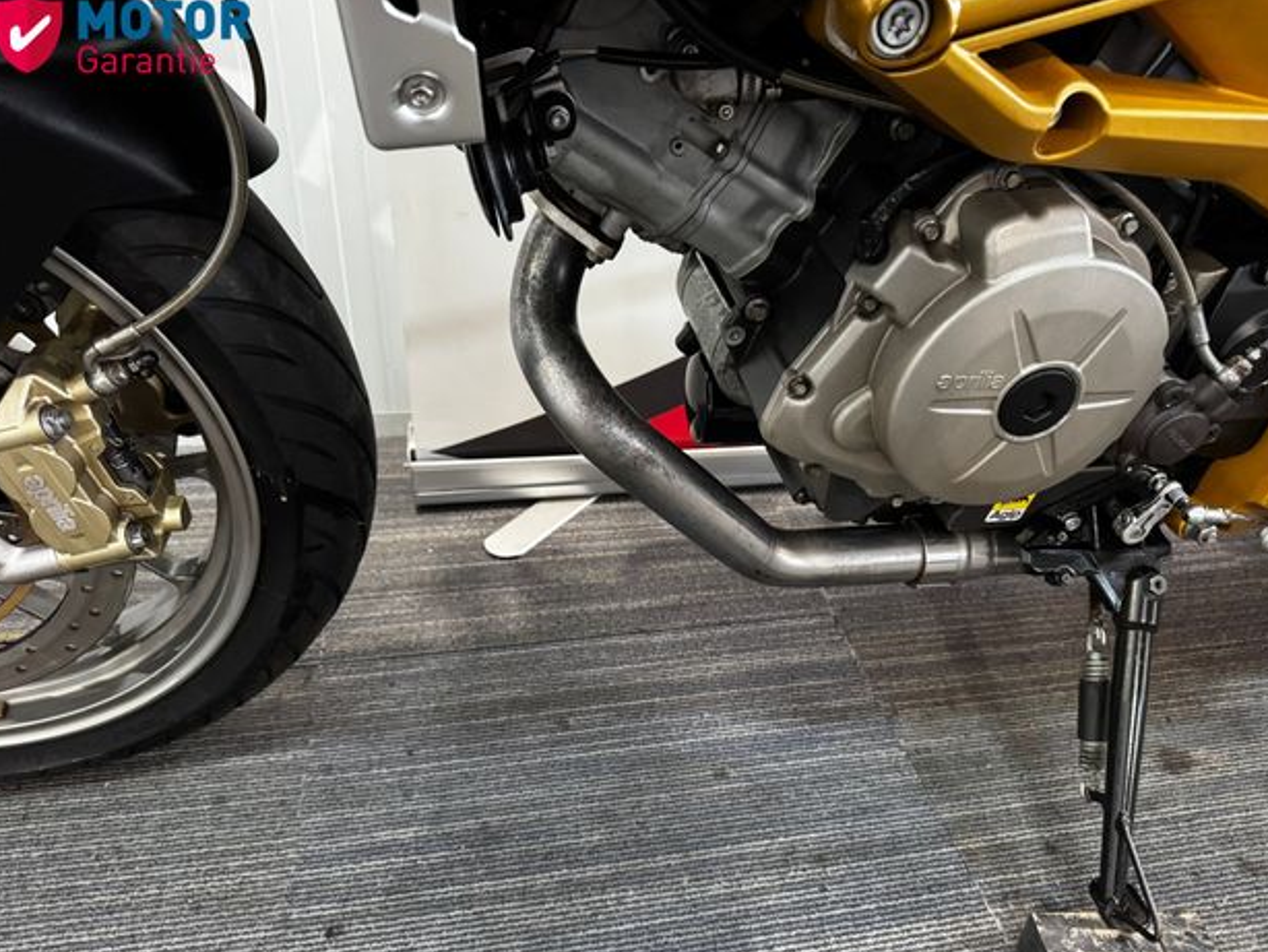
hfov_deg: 69.4
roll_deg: -5.3
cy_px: 487
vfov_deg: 54.9
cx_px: 651
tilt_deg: -34.5
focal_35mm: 25
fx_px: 916
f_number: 1.78
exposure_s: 1/33
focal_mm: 6.76
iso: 640
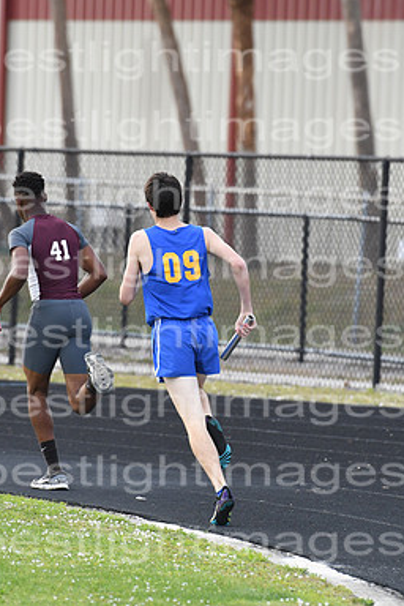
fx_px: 7625
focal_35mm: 453
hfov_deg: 3.0
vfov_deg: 4.6
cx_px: 183
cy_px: 302
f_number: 4
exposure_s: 1/1250
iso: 800
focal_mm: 200
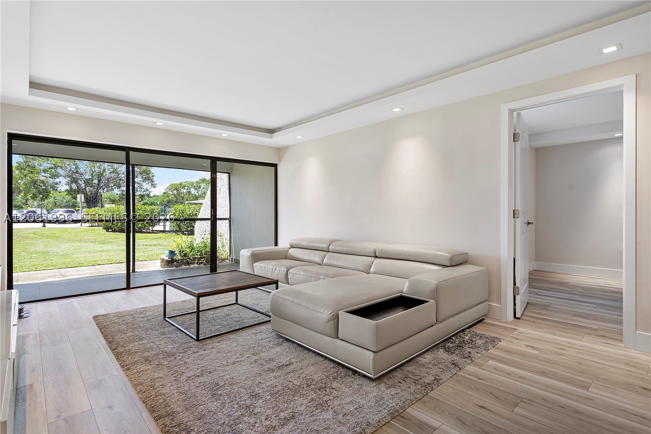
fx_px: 307
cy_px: 217
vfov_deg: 70.4
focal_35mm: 17
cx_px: 326
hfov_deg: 93.3
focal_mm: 17
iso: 500
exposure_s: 1/40
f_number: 9
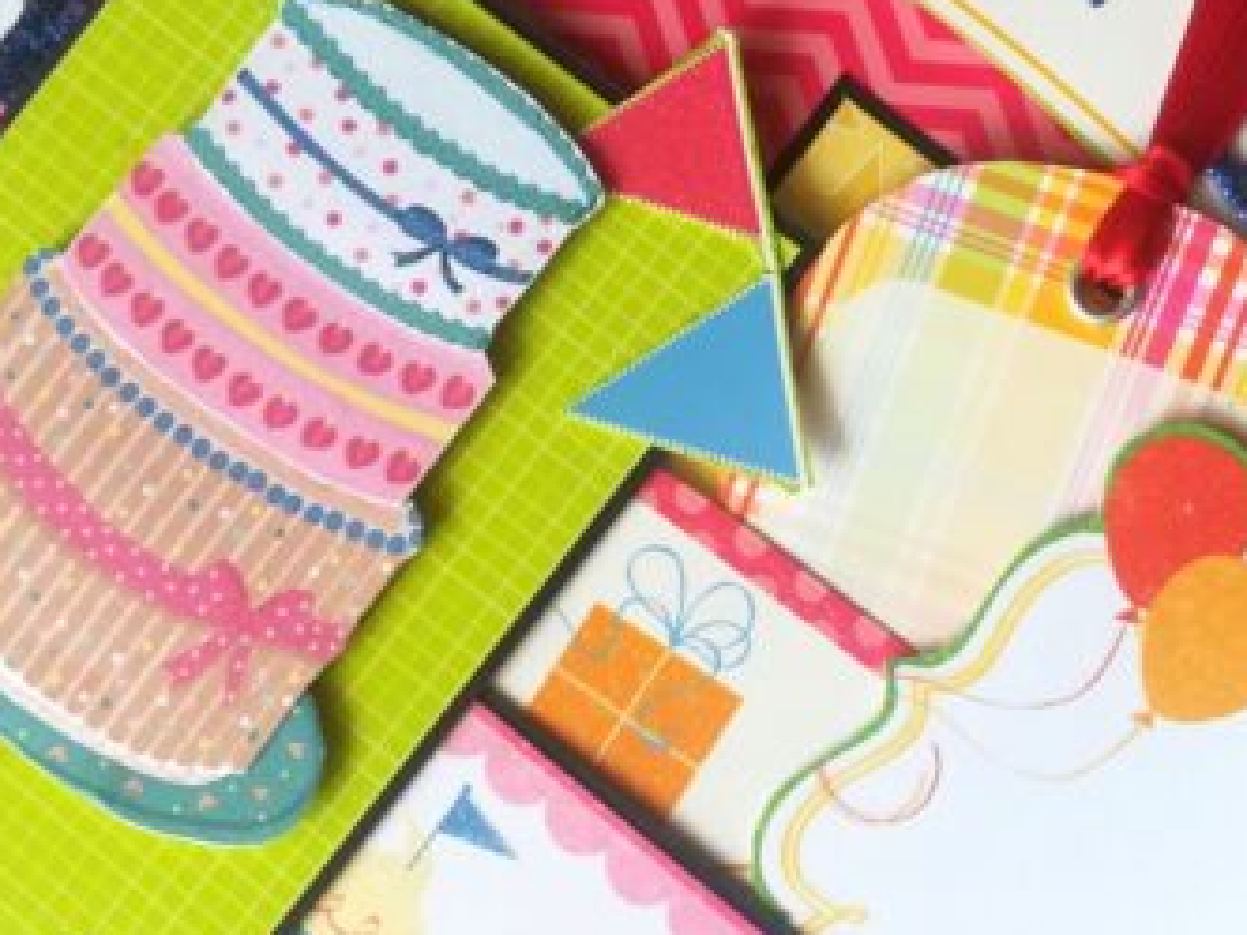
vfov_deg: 30.9
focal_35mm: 47
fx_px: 1693
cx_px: 729
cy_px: 473
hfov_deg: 40.3
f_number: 2.2
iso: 80
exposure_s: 1/60
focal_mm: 3.83
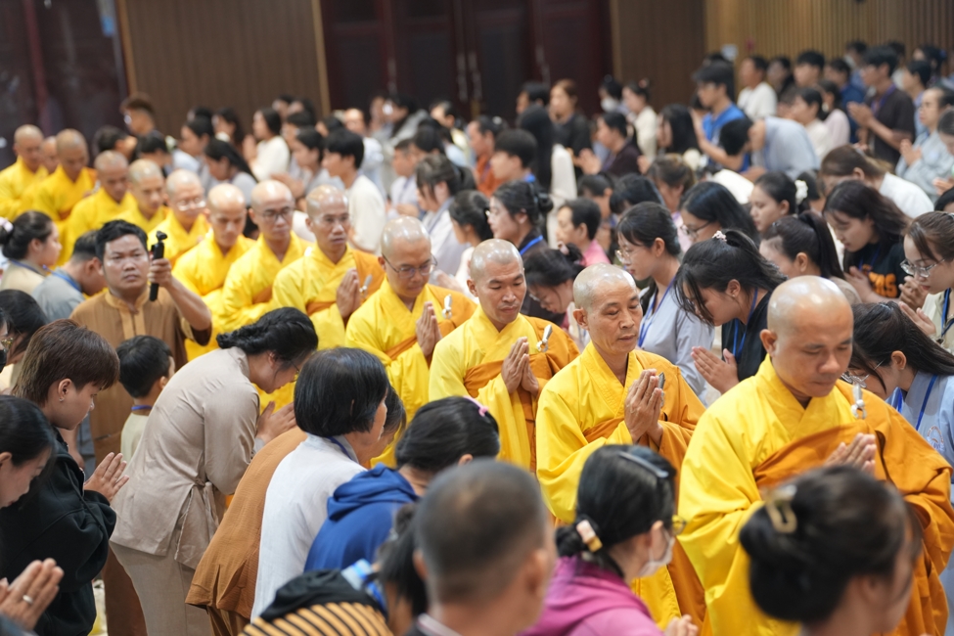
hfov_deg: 24.8
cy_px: 318
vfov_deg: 16.7
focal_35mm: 82
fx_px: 2173
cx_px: 477
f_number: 2.8
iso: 2000
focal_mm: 82
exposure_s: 1/125
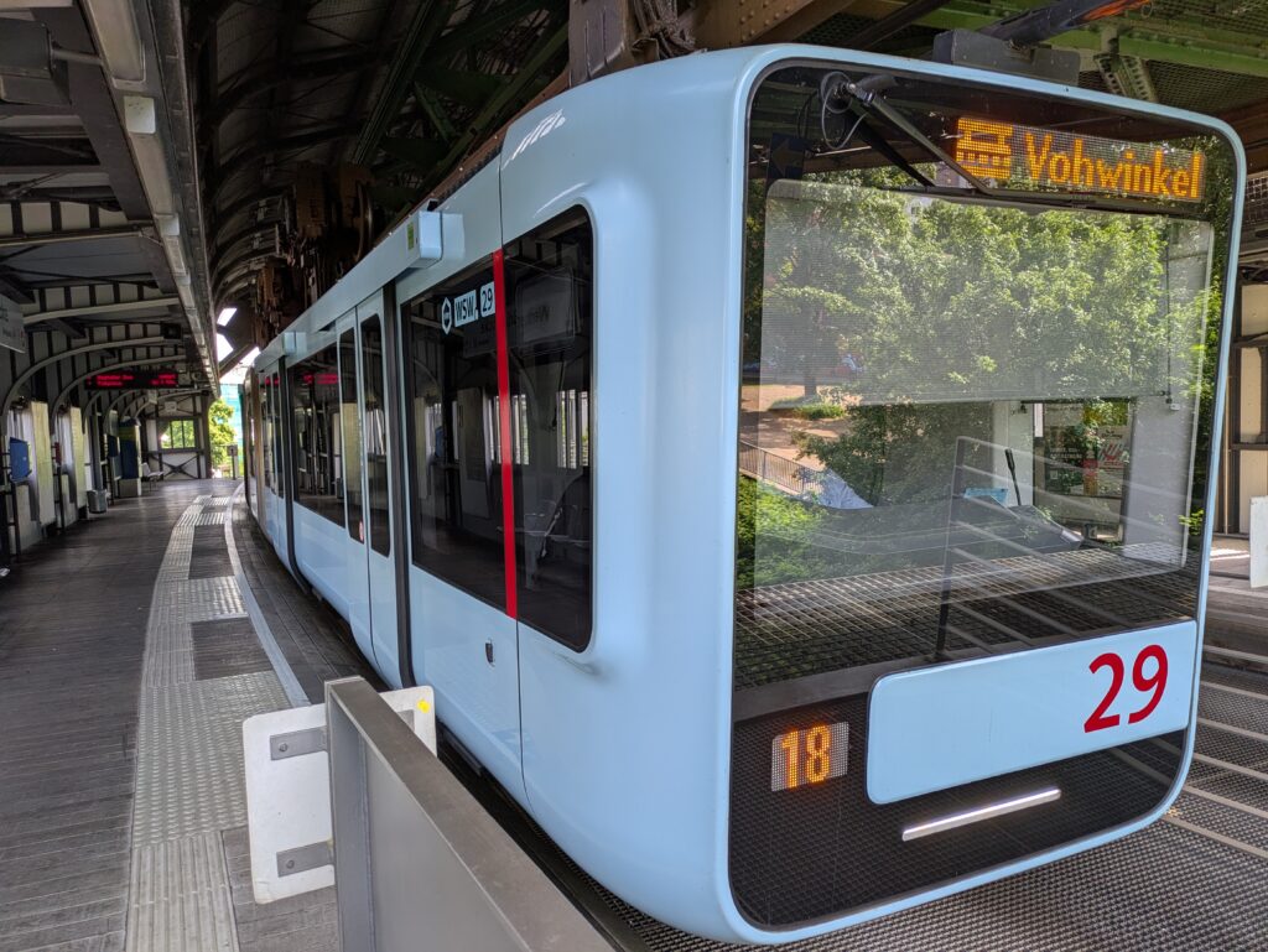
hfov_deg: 69.4
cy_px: 476
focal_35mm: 25
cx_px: 634
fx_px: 916
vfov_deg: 54.9
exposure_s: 1/231
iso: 42
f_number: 1.89
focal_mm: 5.43
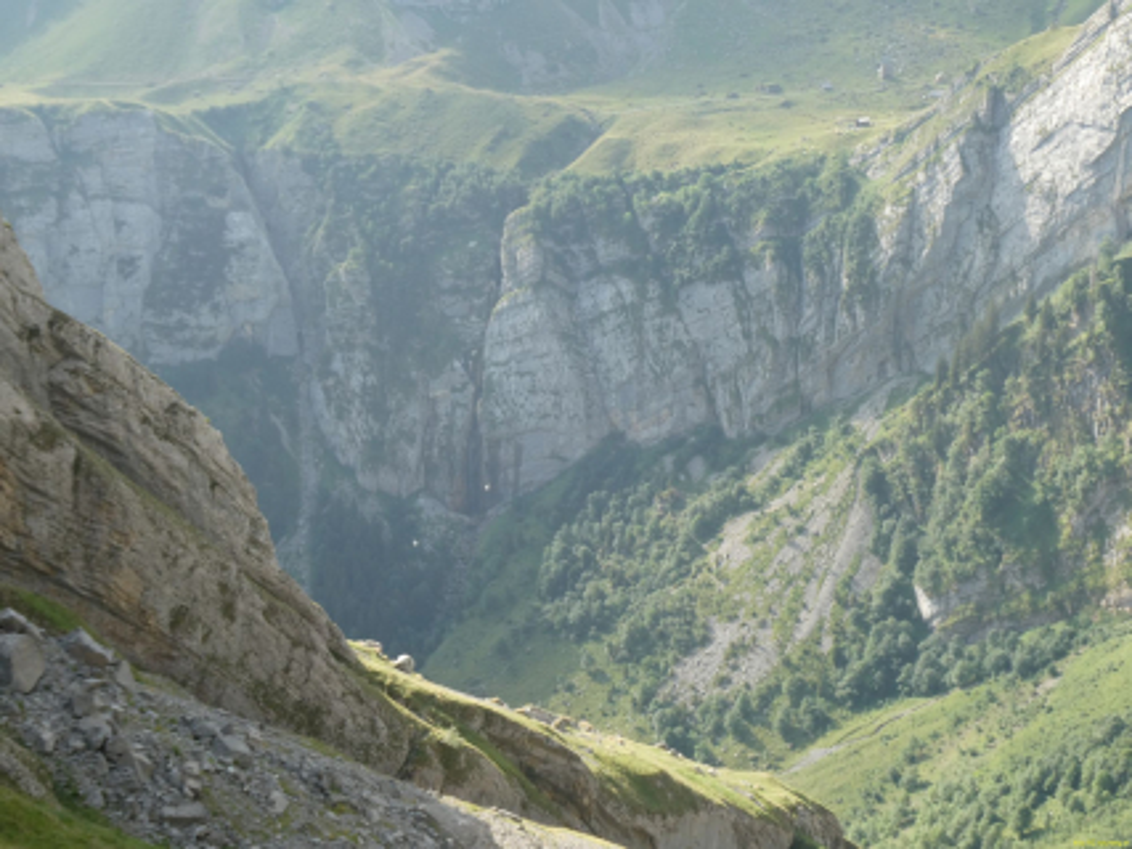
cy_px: 424
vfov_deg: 24.0
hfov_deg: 31.7
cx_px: 566
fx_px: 1994
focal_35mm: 61
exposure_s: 1/160
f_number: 4.3
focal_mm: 10.9
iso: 80
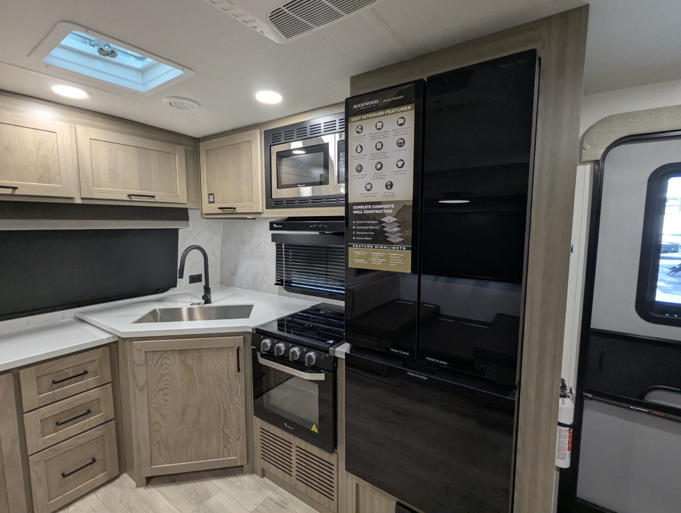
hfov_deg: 94.4
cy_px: 256
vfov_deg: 78.2
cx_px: 340
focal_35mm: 16
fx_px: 315
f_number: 2.2
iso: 157
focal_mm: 2.35
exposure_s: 1/52.2
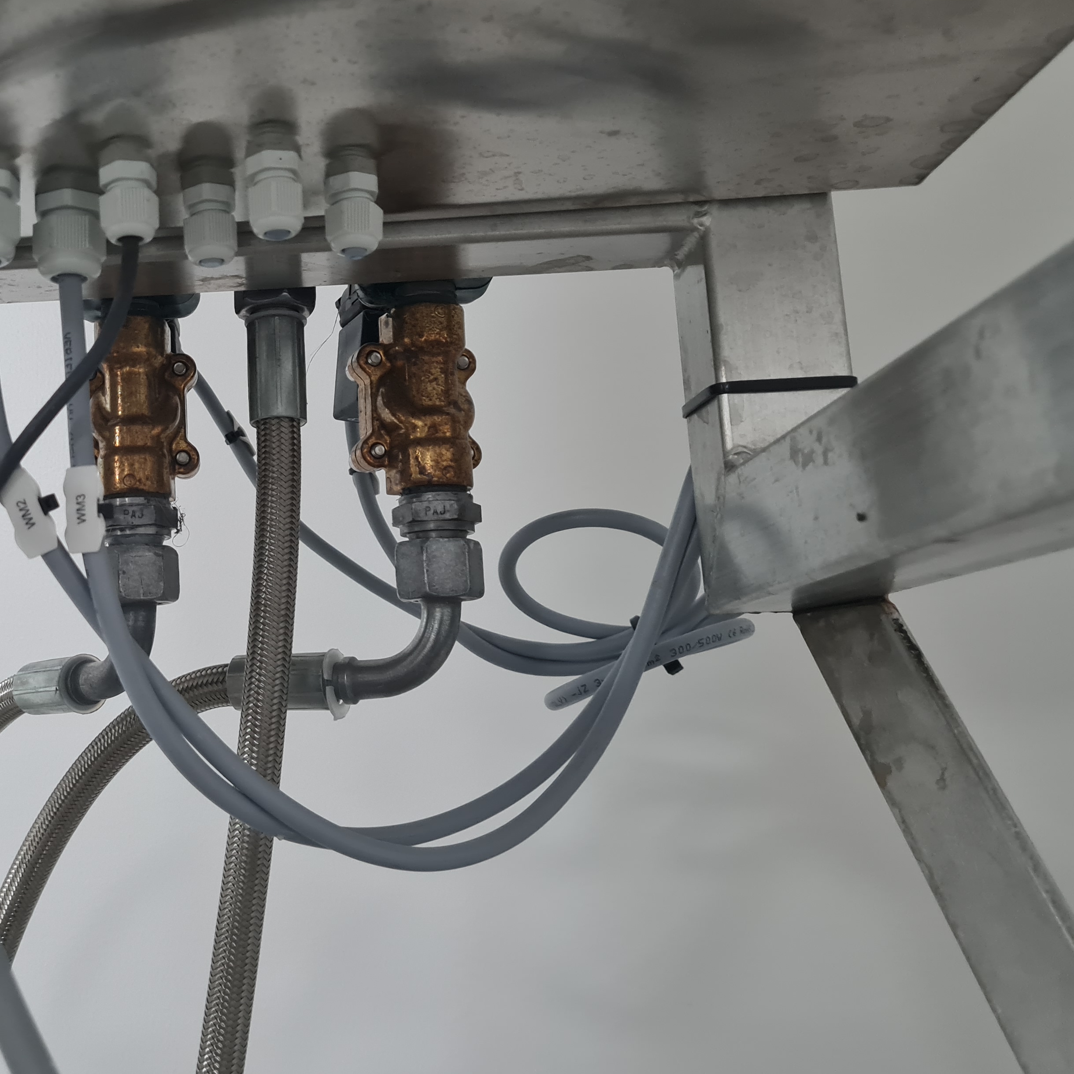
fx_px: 1334
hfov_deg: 41.7
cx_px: 197
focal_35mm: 38
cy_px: 463
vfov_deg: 43.8
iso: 320
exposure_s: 1/50
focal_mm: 5.4
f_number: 1.8
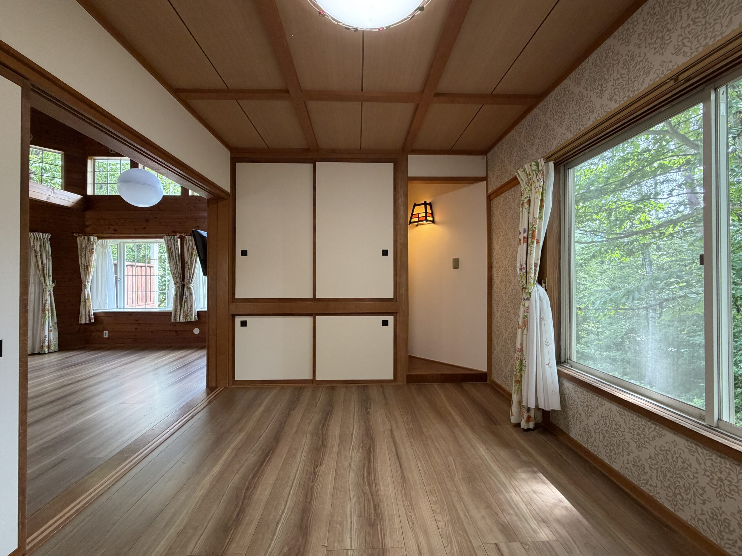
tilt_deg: +1.2
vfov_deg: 85.7
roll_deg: +0.6
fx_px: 300
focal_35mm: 14
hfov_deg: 102.1
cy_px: 278
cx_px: 371
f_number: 2.2
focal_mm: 2.22
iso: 250
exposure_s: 1/100
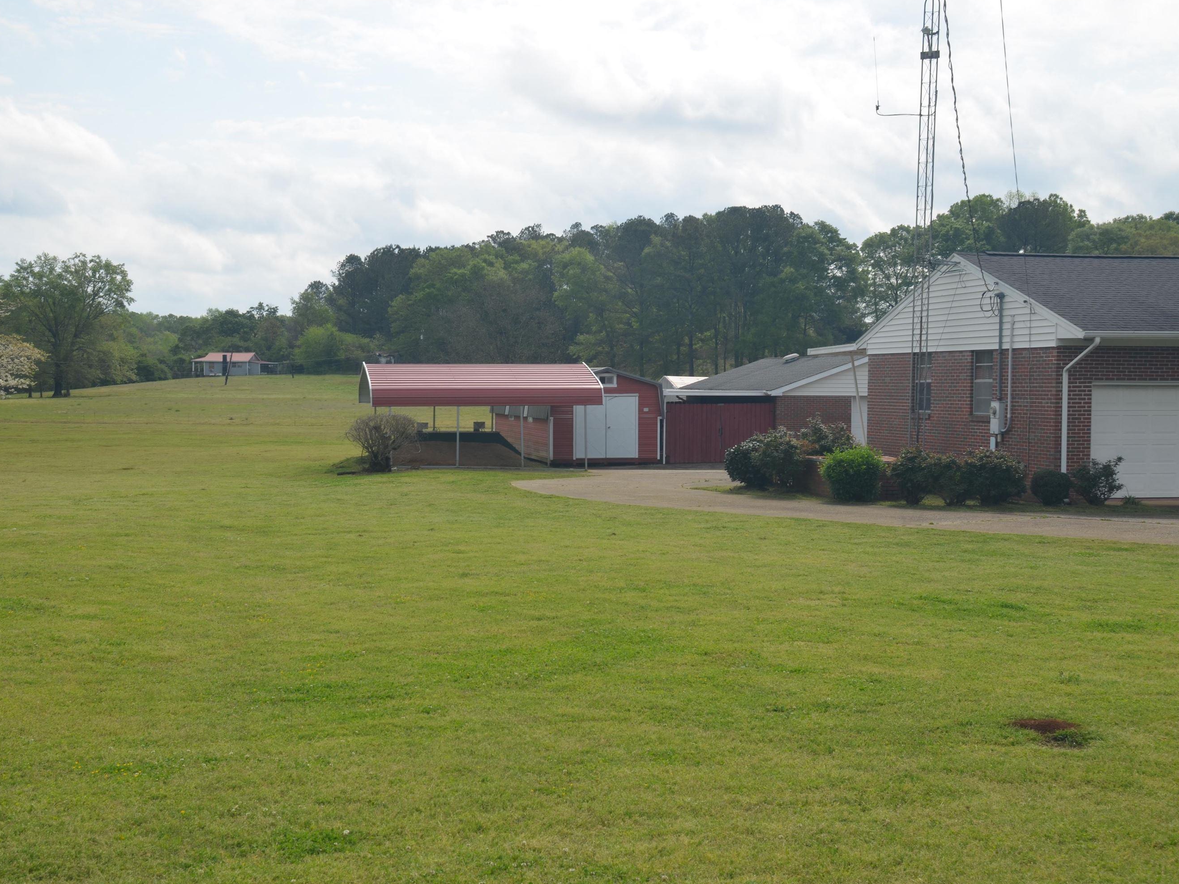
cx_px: 555
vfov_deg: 30.9
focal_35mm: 47
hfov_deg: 40.4
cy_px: 442
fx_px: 1601
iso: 100
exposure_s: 1/320
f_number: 9
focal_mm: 28
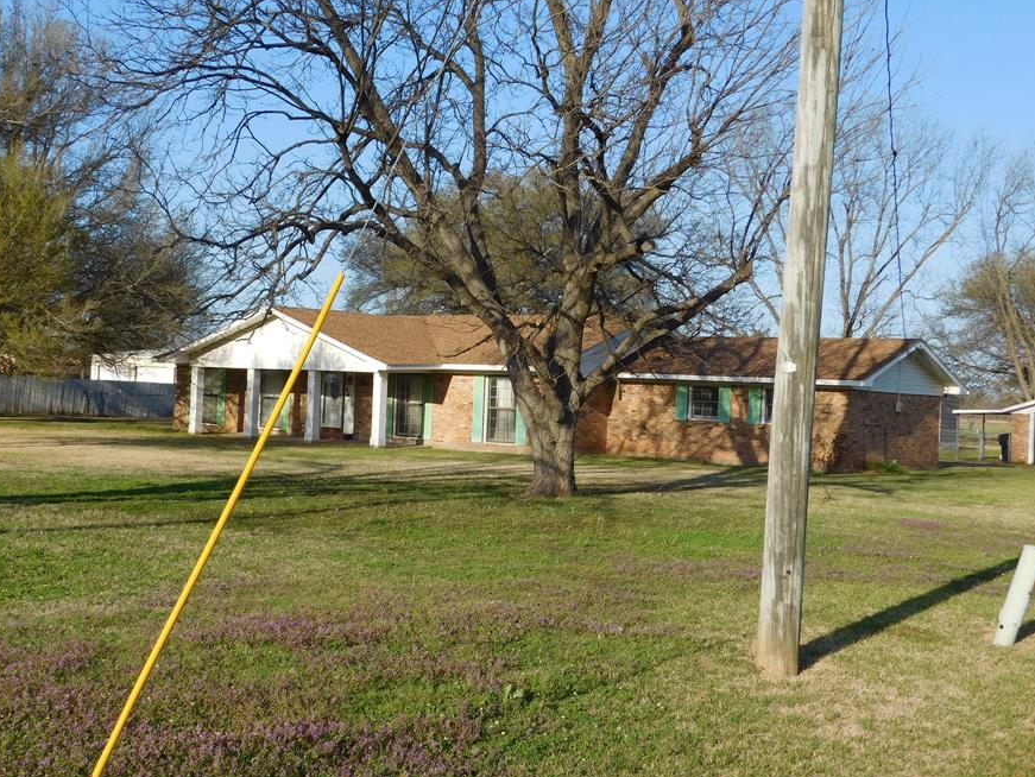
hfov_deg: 40.3
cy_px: 356
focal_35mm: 47
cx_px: 444
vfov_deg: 30.9
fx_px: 1406
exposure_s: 1/1000
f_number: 3.6
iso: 125
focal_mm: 7.1
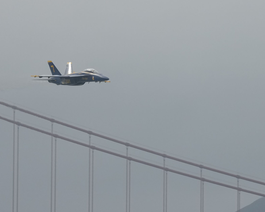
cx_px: 182
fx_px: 8094
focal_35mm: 1032
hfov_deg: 1.9
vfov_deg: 1.5
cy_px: 110
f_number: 4.5
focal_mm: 400
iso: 800
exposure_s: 1/4000
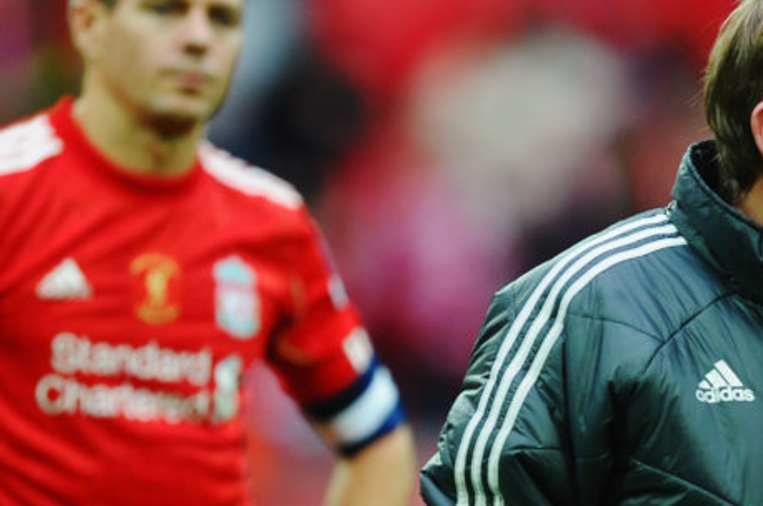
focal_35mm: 895
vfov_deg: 1.5
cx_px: 453
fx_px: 18942
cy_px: 405
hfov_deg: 2.3
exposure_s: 1/1000
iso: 1250
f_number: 2.8
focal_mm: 400
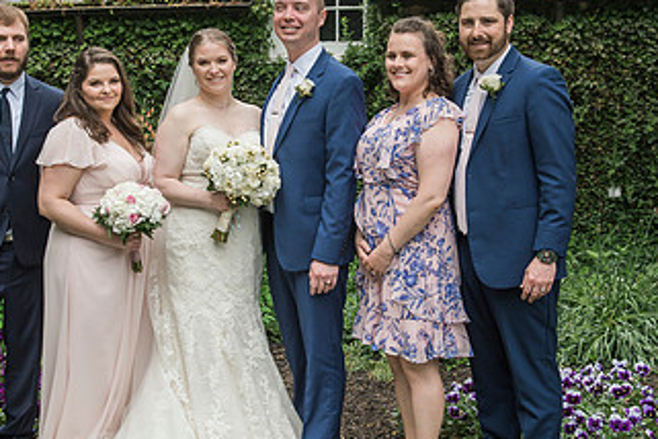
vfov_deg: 20.3
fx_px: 1225
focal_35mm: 67
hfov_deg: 30.1
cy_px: 189
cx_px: 294
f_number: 7.1
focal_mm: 36
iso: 500
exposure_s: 1/160
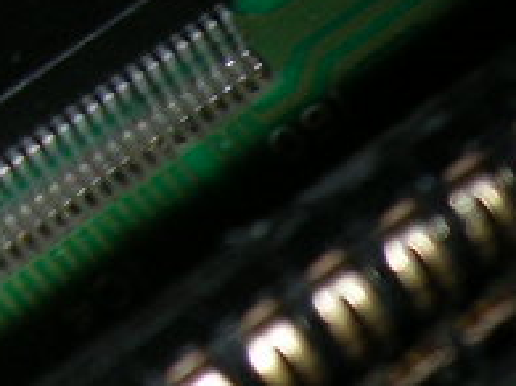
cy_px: 854
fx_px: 2741
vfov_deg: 7.6
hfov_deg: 10.3
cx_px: 834
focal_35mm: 184
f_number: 8.5
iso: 50
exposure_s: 1/60.1
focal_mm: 5.8
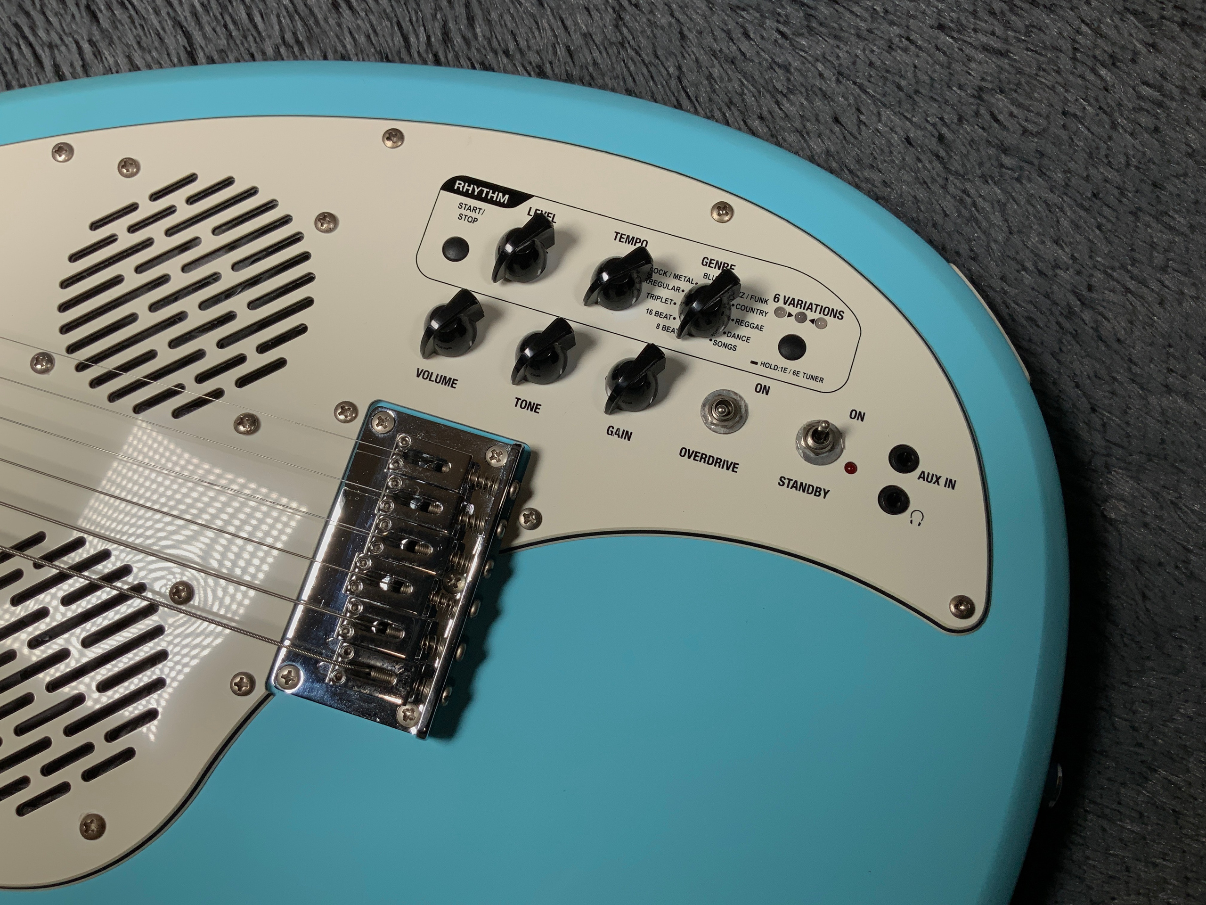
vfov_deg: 48.2
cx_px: 603
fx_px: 1010
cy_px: 452
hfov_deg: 61.7
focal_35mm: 29
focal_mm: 3
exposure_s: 1/312
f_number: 1.8
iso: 20
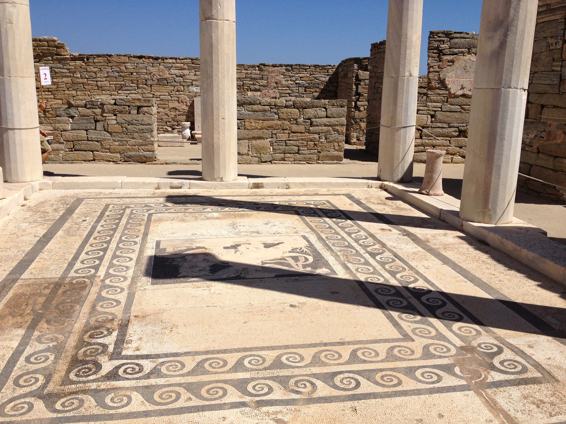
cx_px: 283
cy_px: 212
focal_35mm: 35
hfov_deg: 52.6
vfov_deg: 40.7
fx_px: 572
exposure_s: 1/3460
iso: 50
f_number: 2.4
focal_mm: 4.28
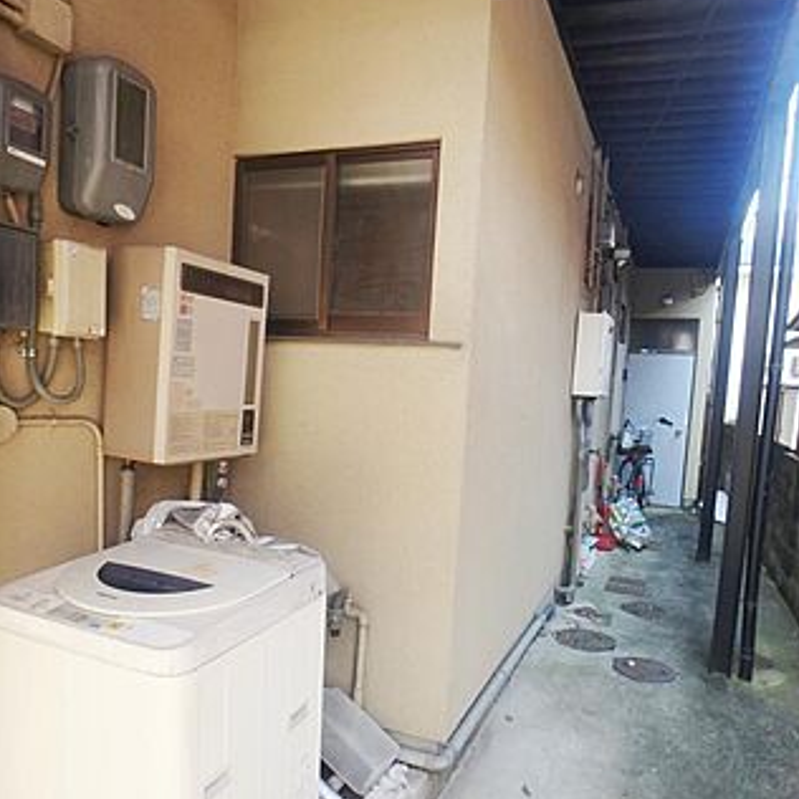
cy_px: 458
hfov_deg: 62.9
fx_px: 653
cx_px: 398
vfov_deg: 62.6
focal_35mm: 25
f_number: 3.5
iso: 160
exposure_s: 1/60
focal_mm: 3.7
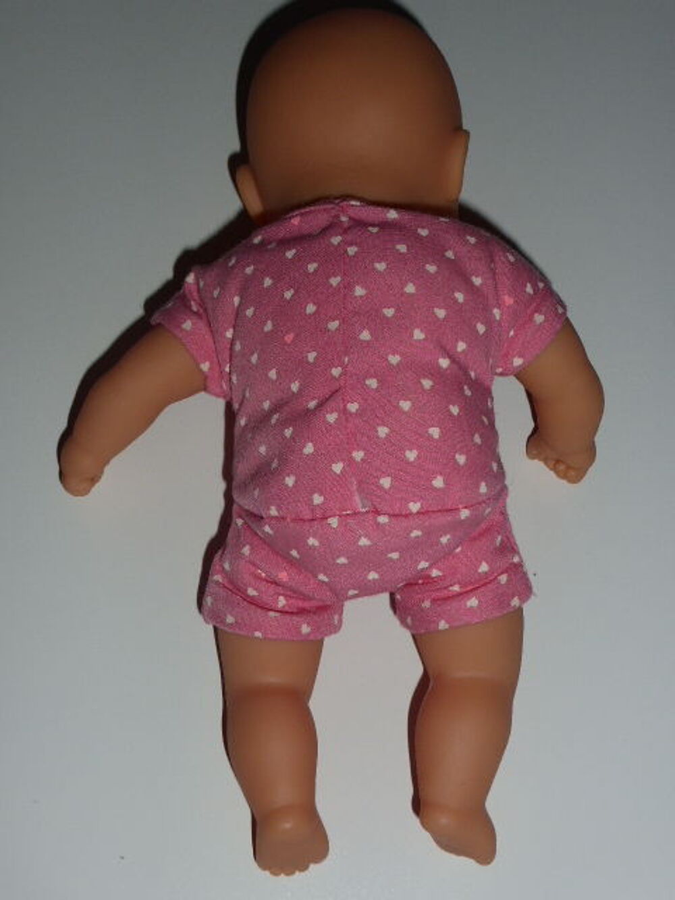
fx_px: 1378
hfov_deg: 27.5
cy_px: 450
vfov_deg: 36.2
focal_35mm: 53
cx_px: 338
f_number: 4.4
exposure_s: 1/60
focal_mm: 9
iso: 100
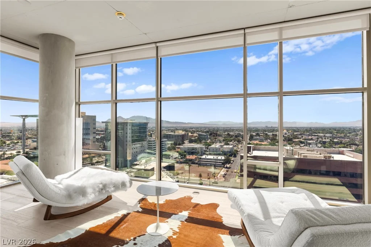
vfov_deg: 64.6
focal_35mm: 19
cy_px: 124
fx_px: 196
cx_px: 186
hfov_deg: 86.9
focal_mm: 19
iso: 400
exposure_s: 1/320
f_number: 8
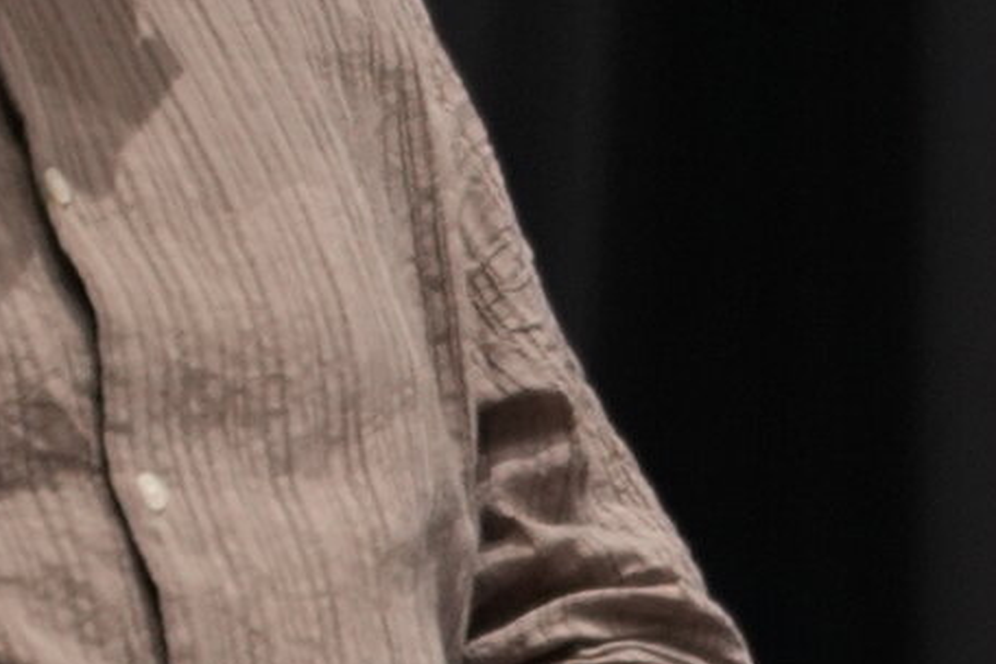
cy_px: -22
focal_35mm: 589
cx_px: 2280
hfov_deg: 3.5
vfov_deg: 2.3
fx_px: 16294
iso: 1600
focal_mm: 75
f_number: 2.8
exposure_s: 1/125
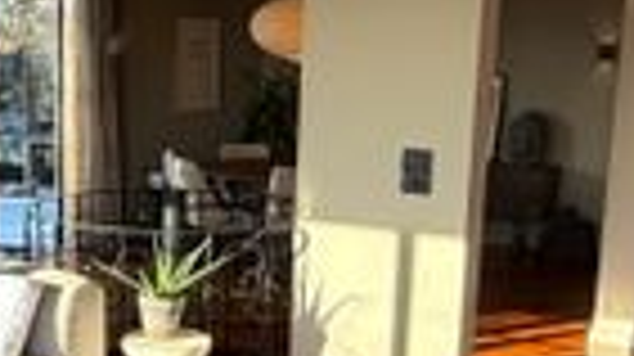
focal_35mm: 65
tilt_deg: -9.9
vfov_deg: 18.3
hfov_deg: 31.6
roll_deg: +1.1
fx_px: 1092
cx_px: 135
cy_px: 275
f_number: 2.2
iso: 64
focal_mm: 2.22
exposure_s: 1/121
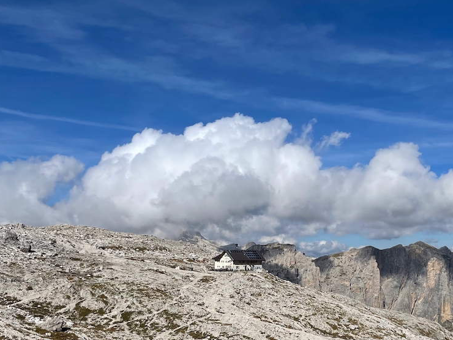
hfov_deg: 41.9
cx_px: 271
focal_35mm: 45
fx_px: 589
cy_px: 288
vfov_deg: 31.1
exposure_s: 1/9091
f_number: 1.6
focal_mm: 4.2
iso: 32
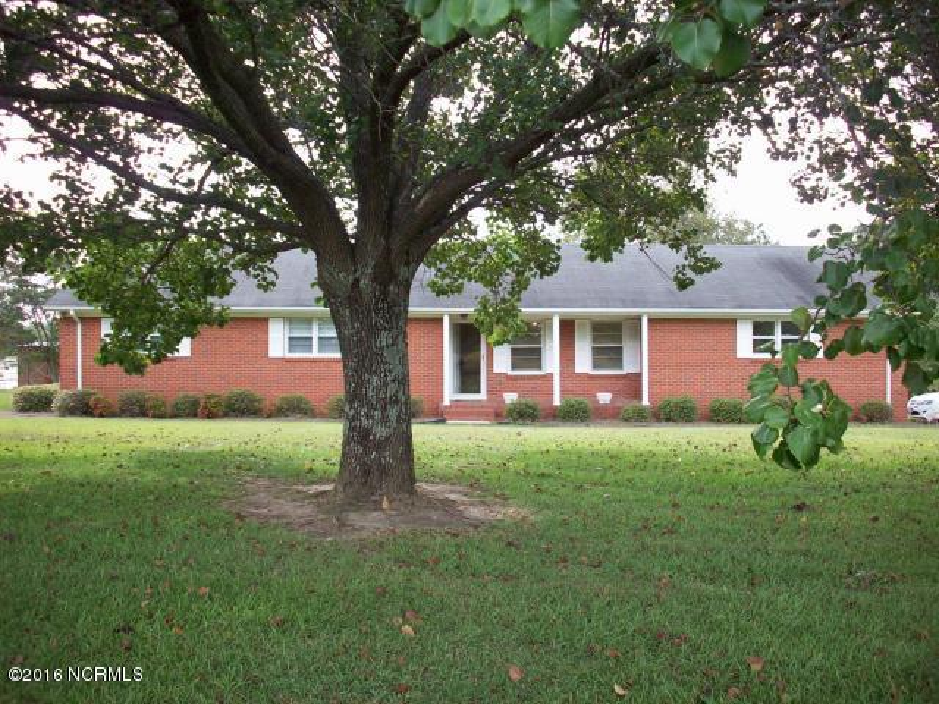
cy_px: 352
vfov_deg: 38.7
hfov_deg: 50.1
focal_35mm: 37
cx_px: 470
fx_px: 1004
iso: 80
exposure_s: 1/183
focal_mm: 6.2
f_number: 2.8
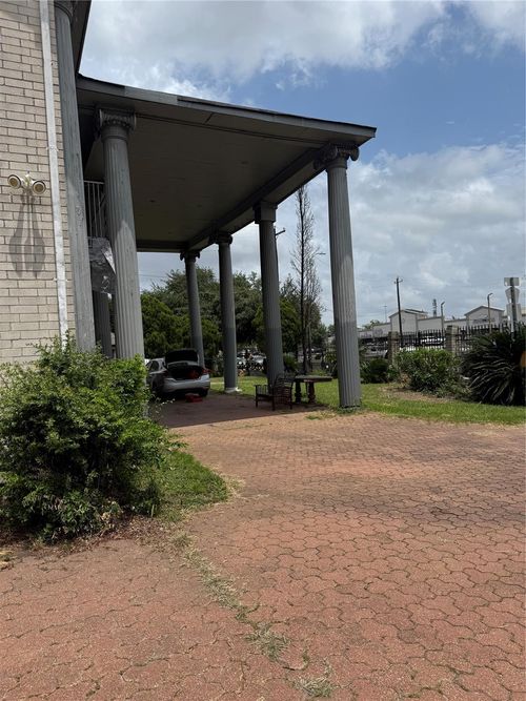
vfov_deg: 71.6
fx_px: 486
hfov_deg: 56.8
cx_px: 263
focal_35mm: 24
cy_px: 350
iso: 80
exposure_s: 1/8130
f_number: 1.78
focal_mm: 6.76
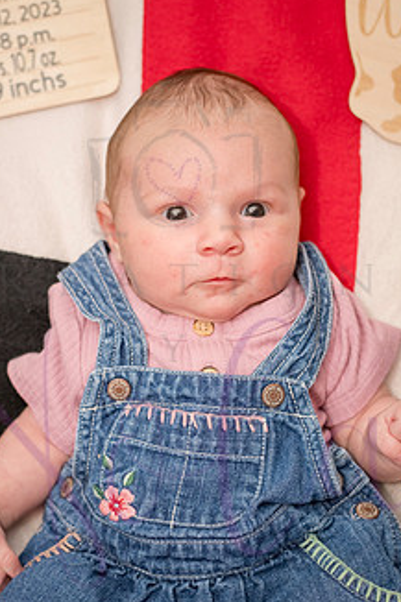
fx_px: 1154
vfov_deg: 29.2
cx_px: 181
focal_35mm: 69
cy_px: 345
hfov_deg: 19.7
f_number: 4
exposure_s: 1/250
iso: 800
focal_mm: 50
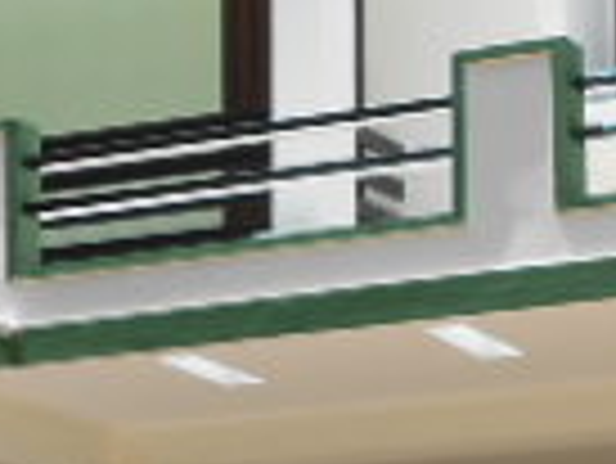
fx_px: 3081
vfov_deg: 8.6
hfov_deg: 11.4
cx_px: 315
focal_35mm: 173
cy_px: 383
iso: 80
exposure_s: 1/320
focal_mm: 6.9
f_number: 3.9
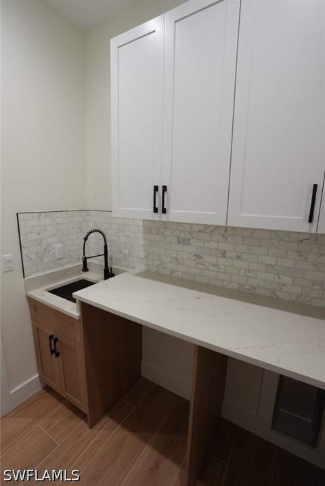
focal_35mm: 16
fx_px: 216
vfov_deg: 96.7
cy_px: 243
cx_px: 162
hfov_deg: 73.8
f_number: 4
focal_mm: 16
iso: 1000
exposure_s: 1/160
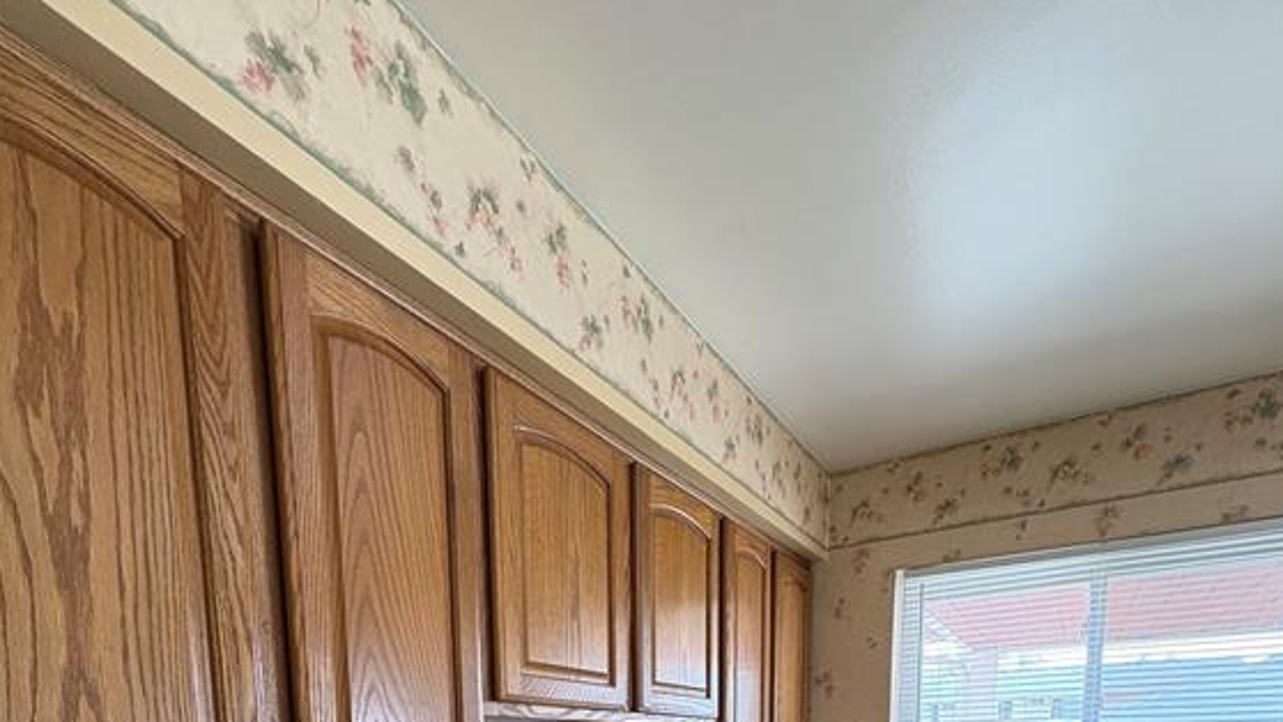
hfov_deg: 83.8
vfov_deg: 39.9
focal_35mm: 21
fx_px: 714
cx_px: 648
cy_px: 848
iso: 320
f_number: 2.2
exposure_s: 1/60
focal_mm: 2.22
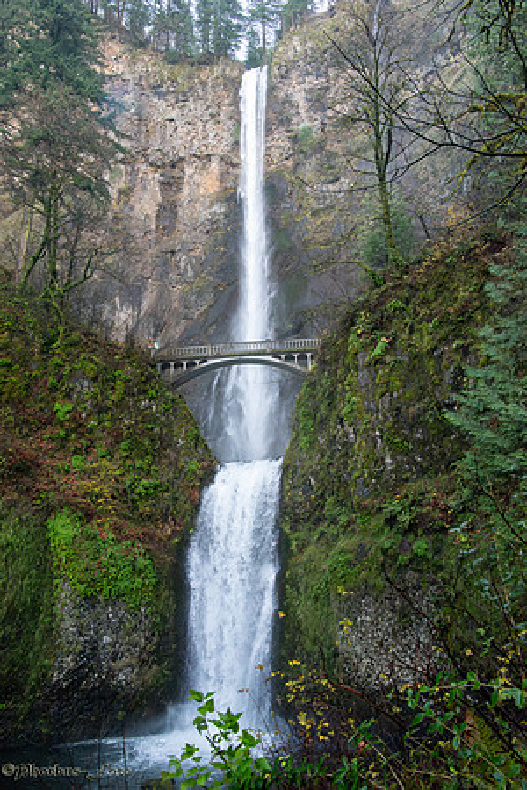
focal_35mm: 27
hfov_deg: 47.9
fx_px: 593
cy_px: 395
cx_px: 264
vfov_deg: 67.4
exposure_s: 1/250
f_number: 16
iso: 12800
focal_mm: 27
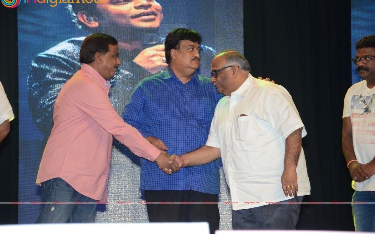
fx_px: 1641
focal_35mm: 161
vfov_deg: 8.2
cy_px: 111
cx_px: 188
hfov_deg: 13.0
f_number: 5.6
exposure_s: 1/125
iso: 1000
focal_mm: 105
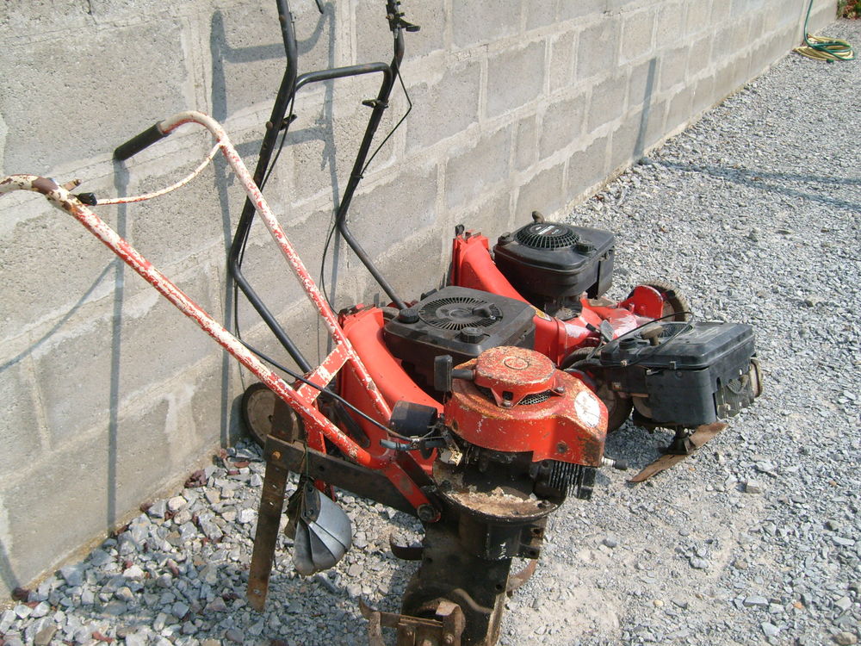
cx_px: 430
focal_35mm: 35
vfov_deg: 40.7
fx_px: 871
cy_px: 323
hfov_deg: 52.6
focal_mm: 5.8
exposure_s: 1/250
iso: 80
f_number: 7.1
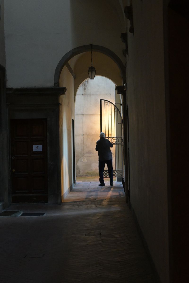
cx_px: 94
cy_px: 142
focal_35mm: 75
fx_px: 591
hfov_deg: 18.2
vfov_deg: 27.0
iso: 5000
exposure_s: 1/30
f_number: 6.3
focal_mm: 50
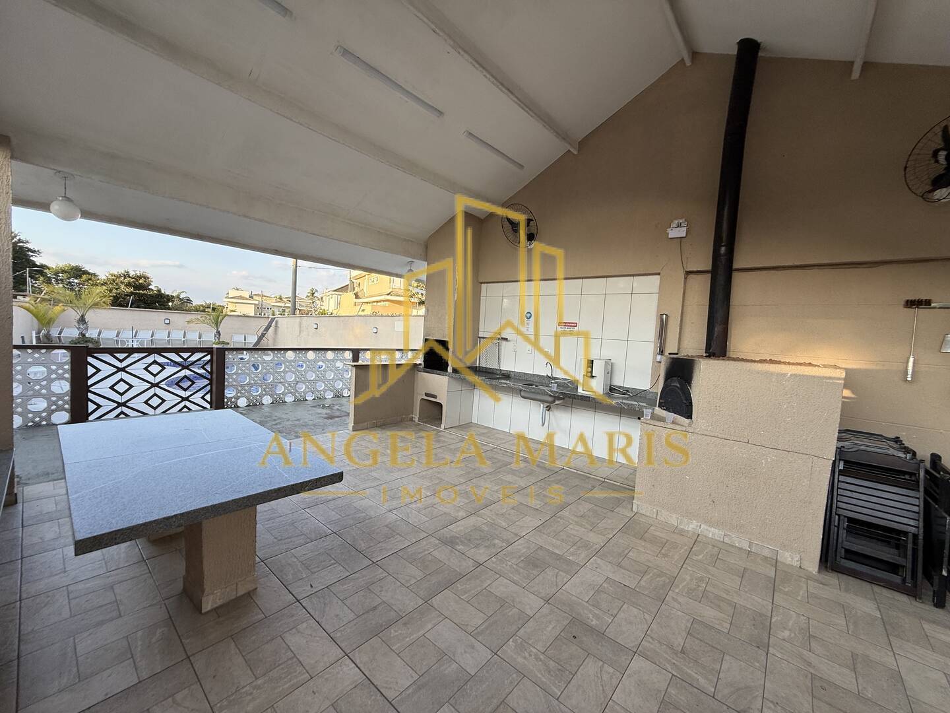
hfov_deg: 102.1
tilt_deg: -1.4
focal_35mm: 14
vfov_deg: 85.7
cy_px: 356
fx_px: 384
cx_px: 475
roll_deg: -2.4
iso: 64
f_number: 2.2
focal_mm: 2.22
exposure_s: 1/275
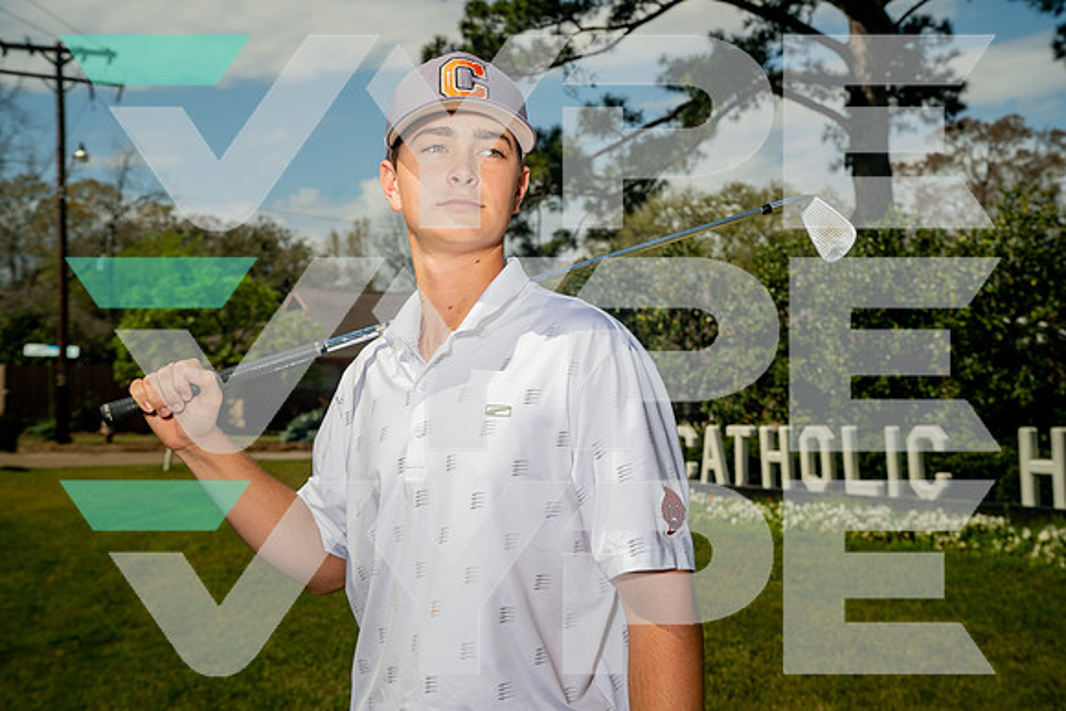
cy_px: 356
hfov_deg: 42.7
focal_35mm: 46
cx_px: 533
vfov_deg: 29.3
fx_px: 1362
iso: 100
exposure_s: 1/250
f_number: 8
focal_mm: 46
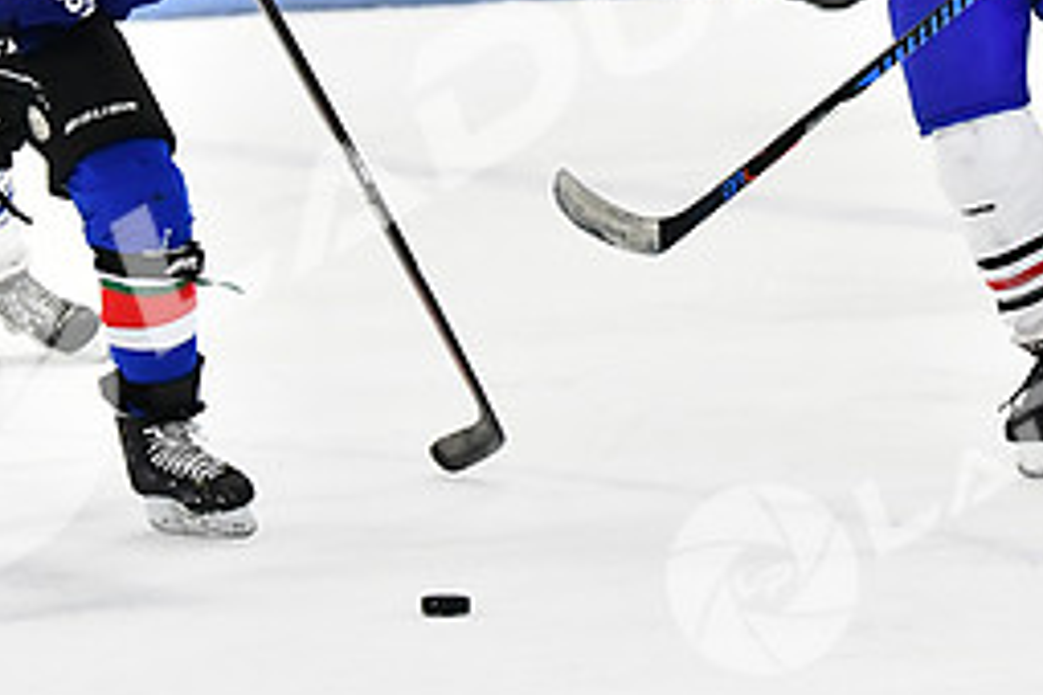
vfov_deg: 4.2
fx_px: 9390
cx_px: 659
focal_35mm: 324
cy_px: -22
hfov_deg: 6.4
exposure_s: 1/1250
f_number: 3.2
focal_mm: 95
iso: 6400
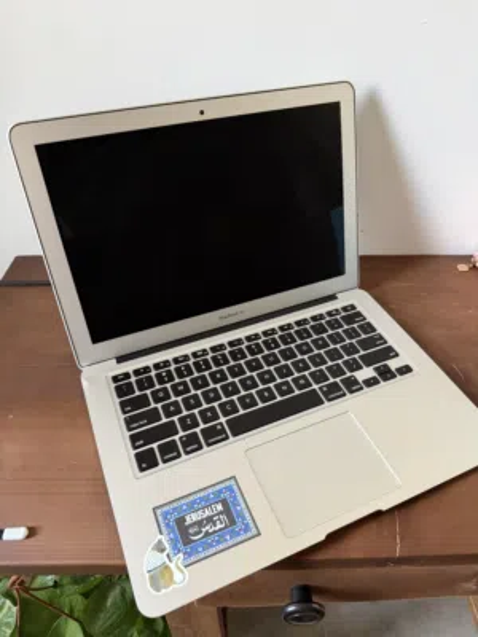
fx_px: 442
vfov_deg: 71.6
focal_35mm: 24
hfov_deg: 56.8
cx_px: 239
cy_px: 318
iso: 640
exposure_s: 1/60
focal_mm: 6.76
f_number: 1.78
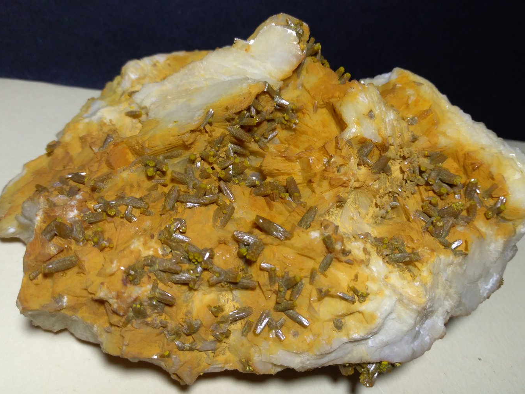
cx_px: 255
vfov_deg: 45.4
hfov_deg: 58.4
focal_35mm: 31
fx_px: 470
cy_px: 178
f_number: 2
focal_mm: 3.54
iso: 159
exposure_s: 1/33.3
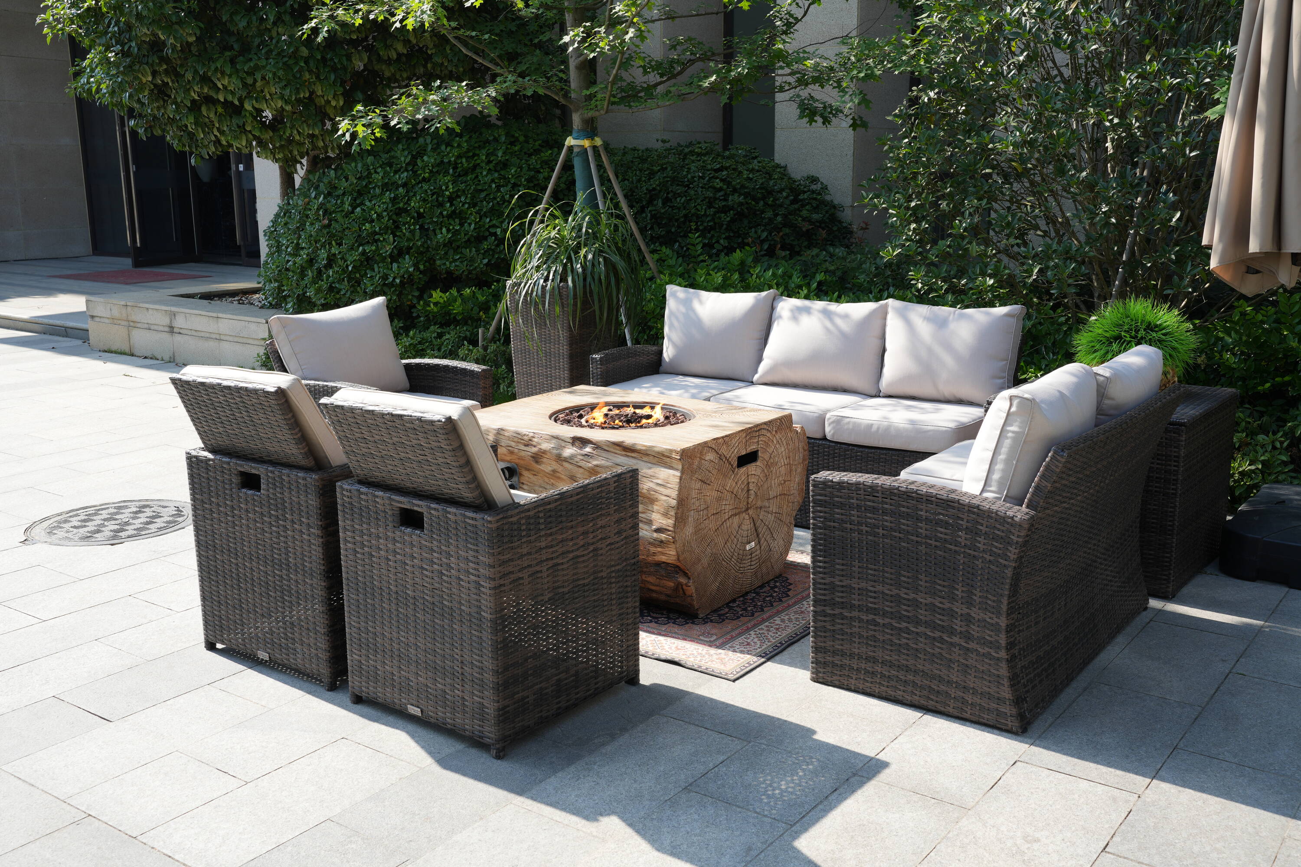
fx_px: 1265
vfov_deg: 37.9
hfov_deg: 54.4
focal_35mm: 35
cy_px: 434
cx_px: 650
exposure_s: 1/80
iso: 100
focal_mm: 35
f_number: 8
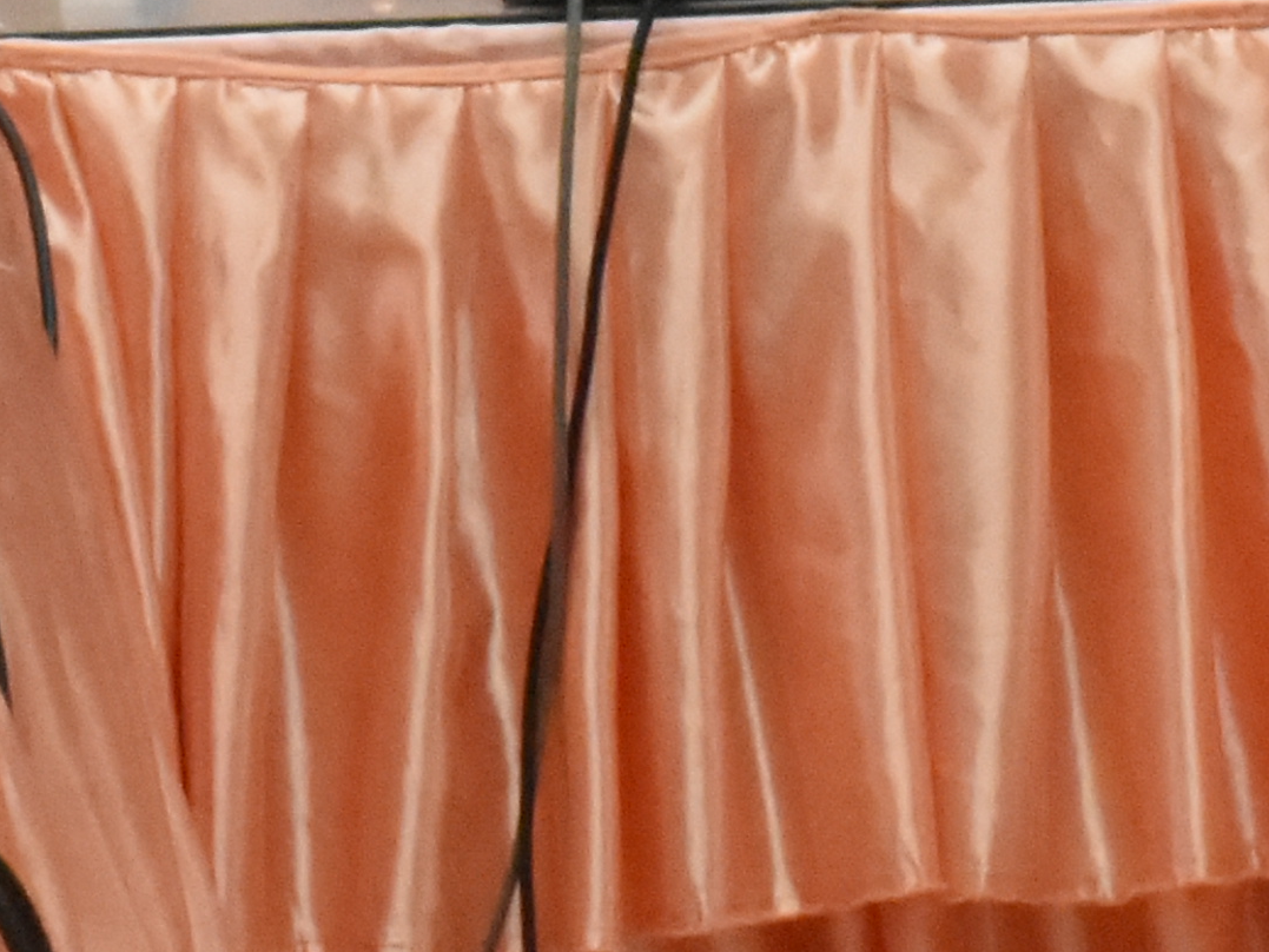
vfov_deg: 3.0
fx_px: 18258
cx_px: 874
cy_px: 180
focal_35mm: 498
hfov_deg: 4.0
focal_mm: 62
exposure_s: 1/30
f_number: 20
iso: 3200
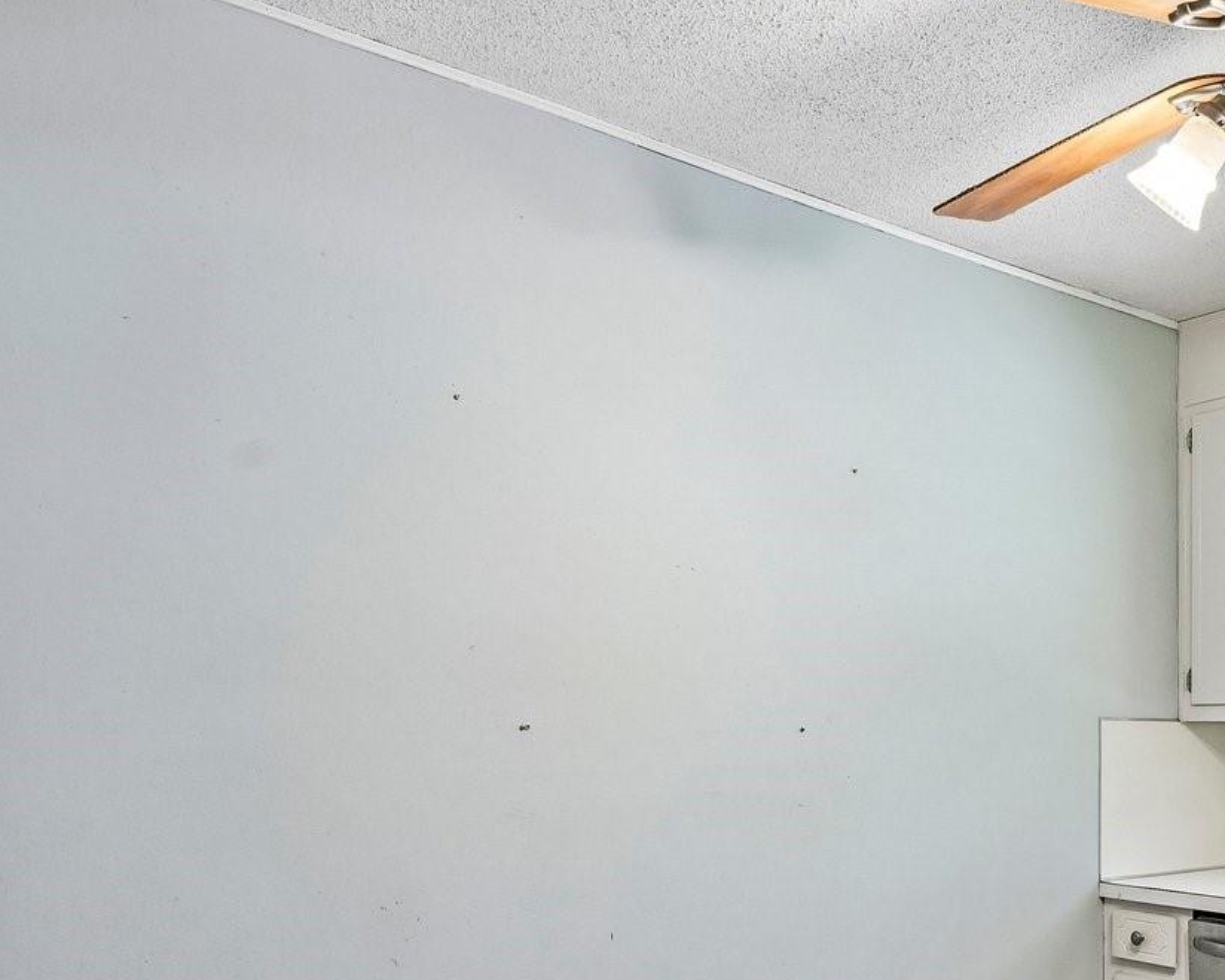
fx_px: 1269
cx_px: 1012
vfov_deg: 41.0
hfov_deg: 48.1
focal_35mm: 35
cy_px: 732
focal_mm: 15
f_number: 8
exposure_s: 1/15
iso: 360
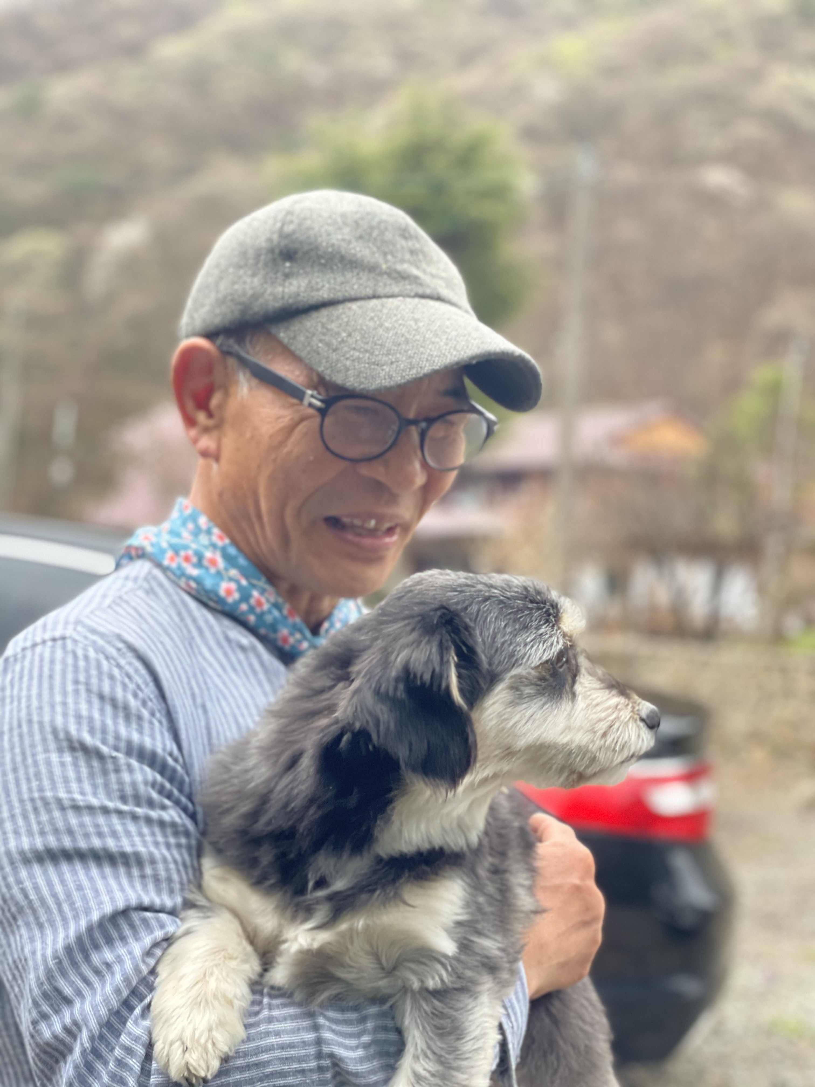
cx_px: 408
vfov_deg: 36.8
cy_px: 544
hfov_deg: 28.0
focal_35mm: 52
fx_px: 1632
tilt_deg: +4.1
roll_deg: -2.8
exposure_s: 1/122
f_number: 2
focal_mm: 6
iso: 160
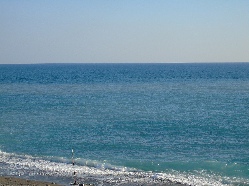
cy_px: 93
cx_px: 124
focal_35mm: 71
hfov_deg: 27.4
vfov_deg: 20.7
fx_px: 511
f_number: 4.7
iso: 80
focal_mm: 13
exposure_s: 1/400
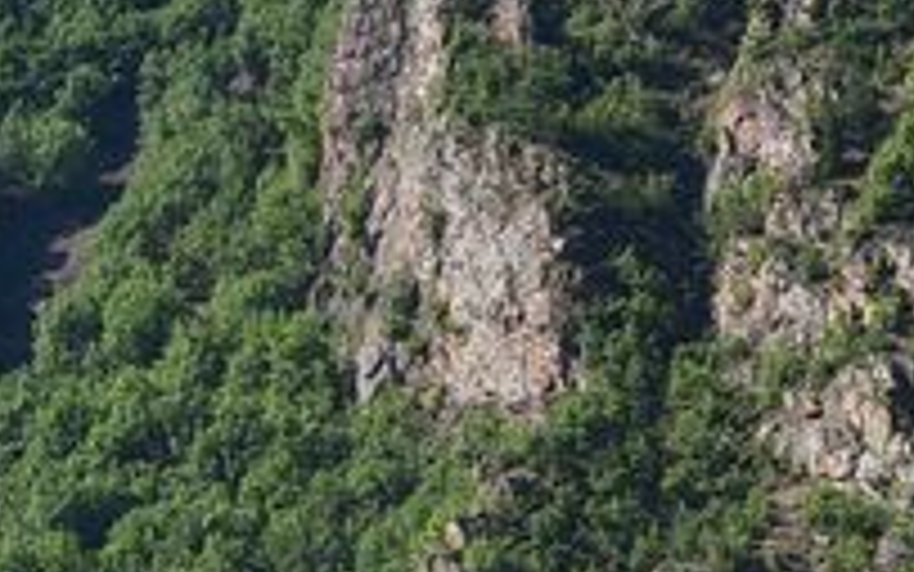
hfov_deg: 6.4
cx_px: 216
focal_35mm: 327
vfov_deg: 4.0
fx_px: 8148
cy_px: 1277
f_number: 13
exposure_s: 1/160
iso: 160
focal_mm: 50
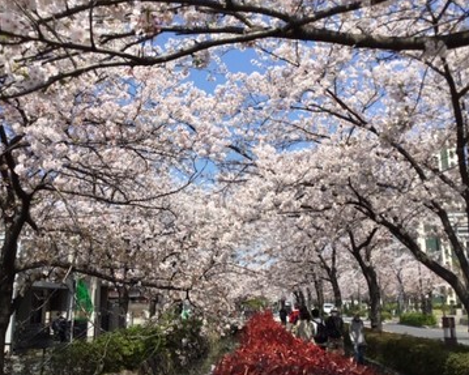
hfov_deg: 47.9
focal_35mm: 38
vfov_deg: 39.1
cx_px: 221
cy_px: 176
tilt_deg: +16.0
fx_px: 527
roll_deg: -3.0
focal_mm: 3.3
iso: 25
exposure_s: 1/1148
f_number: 2.4
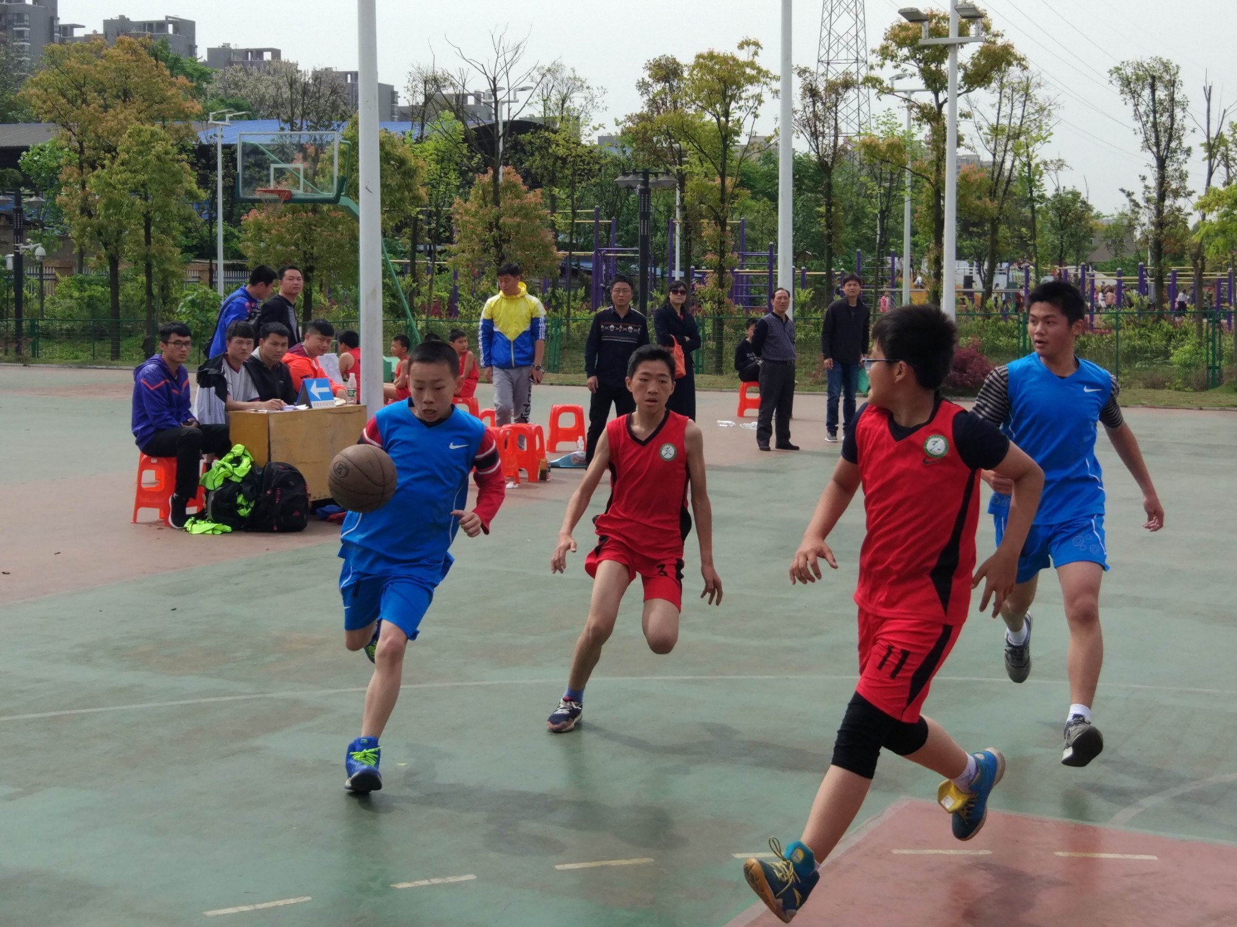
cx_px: 618
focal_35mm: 28
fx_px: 1000
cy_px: 464
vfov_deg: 49.7
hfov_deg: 63.5
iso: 101
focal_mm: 4.26
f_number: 2
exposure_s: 1/1095
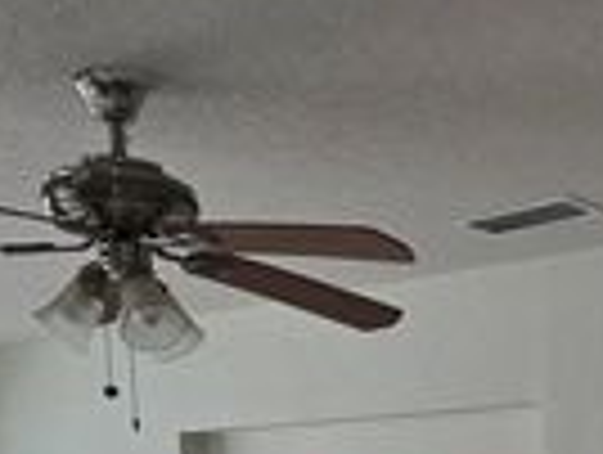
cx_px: 522
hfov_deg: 30.0
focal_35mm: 62
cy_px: 809
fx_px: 1082
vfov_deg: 18.6
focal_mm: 2.2
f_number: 2.2
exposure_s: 1/126
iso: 50
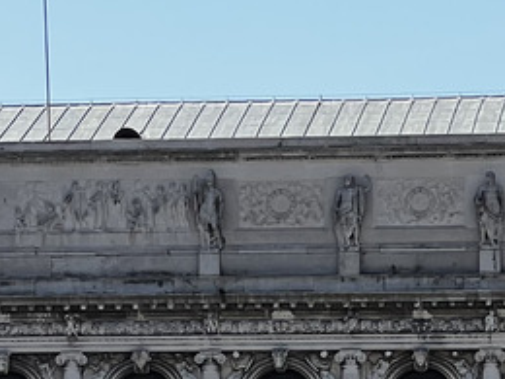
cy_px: 756
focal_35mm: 356
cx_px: -37
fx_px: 5194
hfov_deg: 5.5
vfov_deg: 4.1
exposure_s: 1/1119
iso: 32
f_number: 2.8
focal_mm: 9
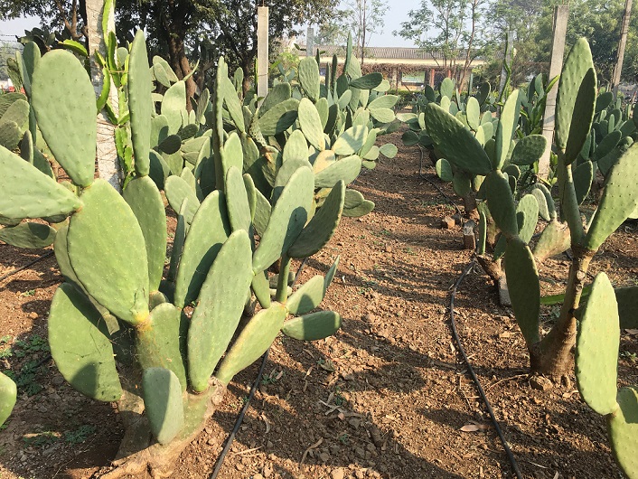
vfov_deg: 48.3
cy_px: 240
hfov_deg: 61.6
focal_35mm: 29
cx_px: 319
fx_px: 535
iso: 25
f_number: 2.2
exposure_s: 1/578
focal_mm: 4.15
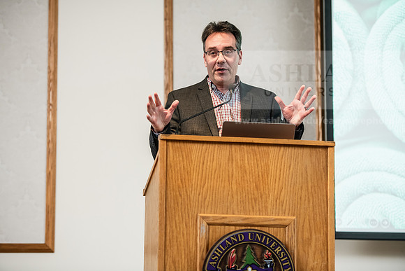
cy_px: 136
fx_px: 1238
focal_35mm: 110
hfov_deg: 18.6
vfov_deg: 12.5
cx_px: 202
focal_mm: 110
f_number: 3.2
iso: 1250
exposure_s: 1/200
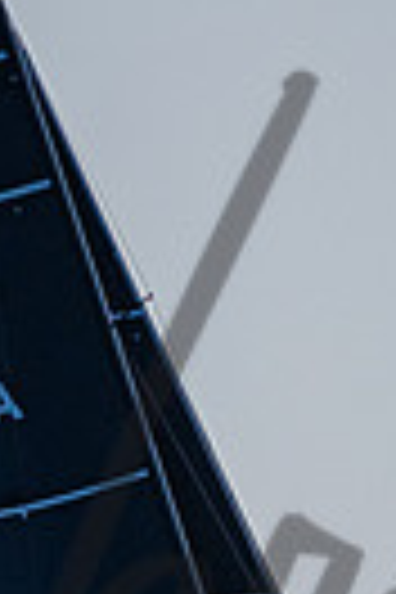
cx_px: 284
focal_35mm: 2297
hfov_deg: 0.6
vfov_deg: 0.9
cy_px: 769
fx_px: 37898
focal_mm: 400
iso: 400
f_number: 5.6
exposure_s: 1/8000
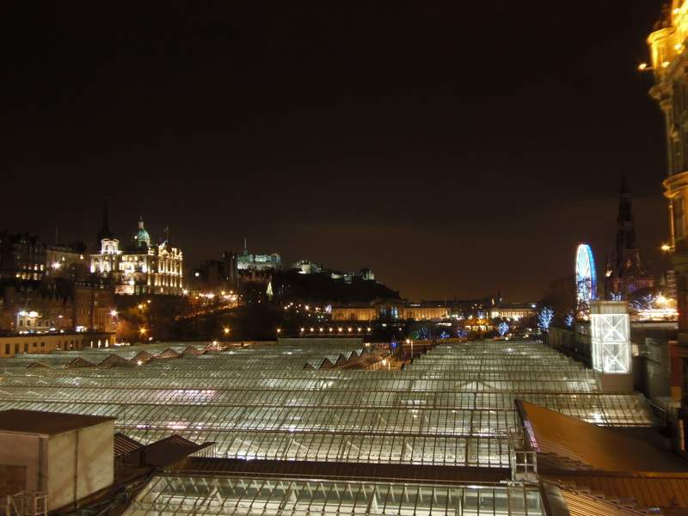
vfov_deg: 46.8
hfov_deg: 60.0
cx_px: 344
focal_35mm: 30
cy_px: 258
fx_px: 596
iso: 100
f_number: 3.2
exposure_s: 2
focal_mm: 5.5
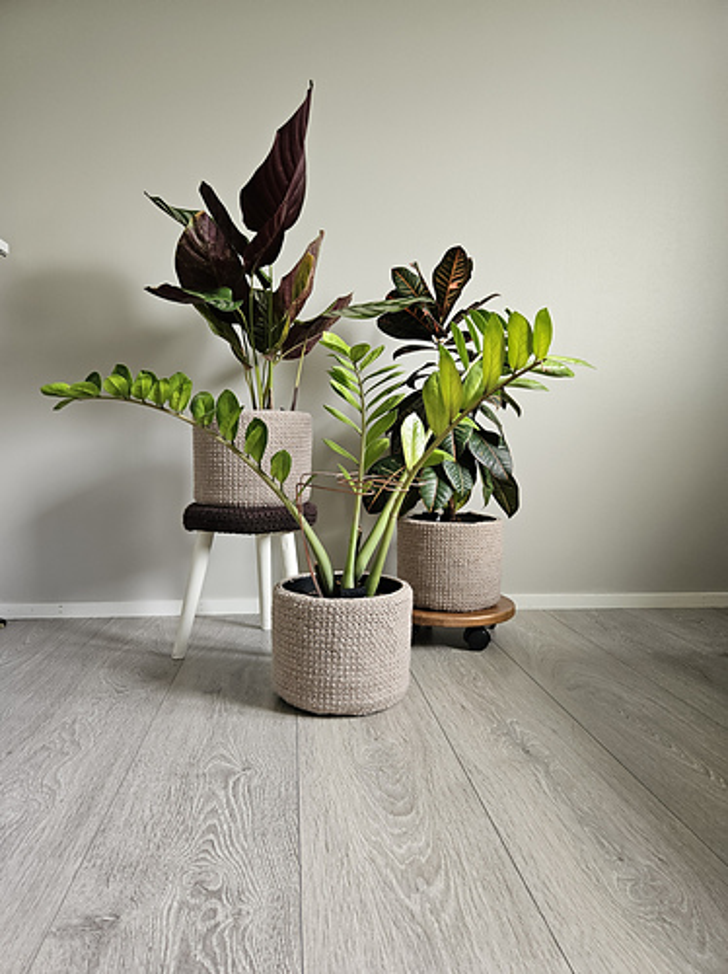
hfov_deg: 58.8
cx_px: 364
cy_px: 487
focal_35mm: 23
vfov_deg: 74.0
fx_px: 646
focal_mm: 5.4
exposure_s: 1/100
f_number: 1.8
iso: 320
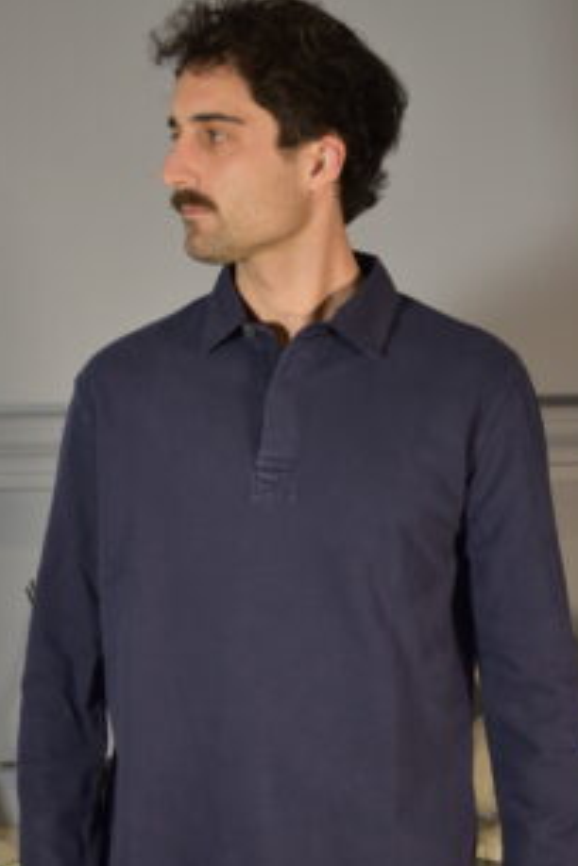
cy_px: 566
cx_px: 227
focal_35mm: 106
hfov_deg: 12.9
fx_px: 2553
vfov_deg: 19.2
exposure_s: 1/30
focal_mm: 48
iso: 560
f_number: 4.8
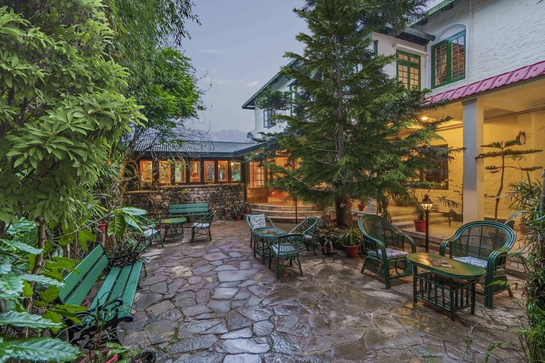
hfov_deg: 96.7
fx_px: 242
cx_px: 272
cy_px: 182
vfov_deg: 73.7
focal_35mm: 16
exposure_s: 1/500
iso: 500
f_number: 9
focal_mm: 16
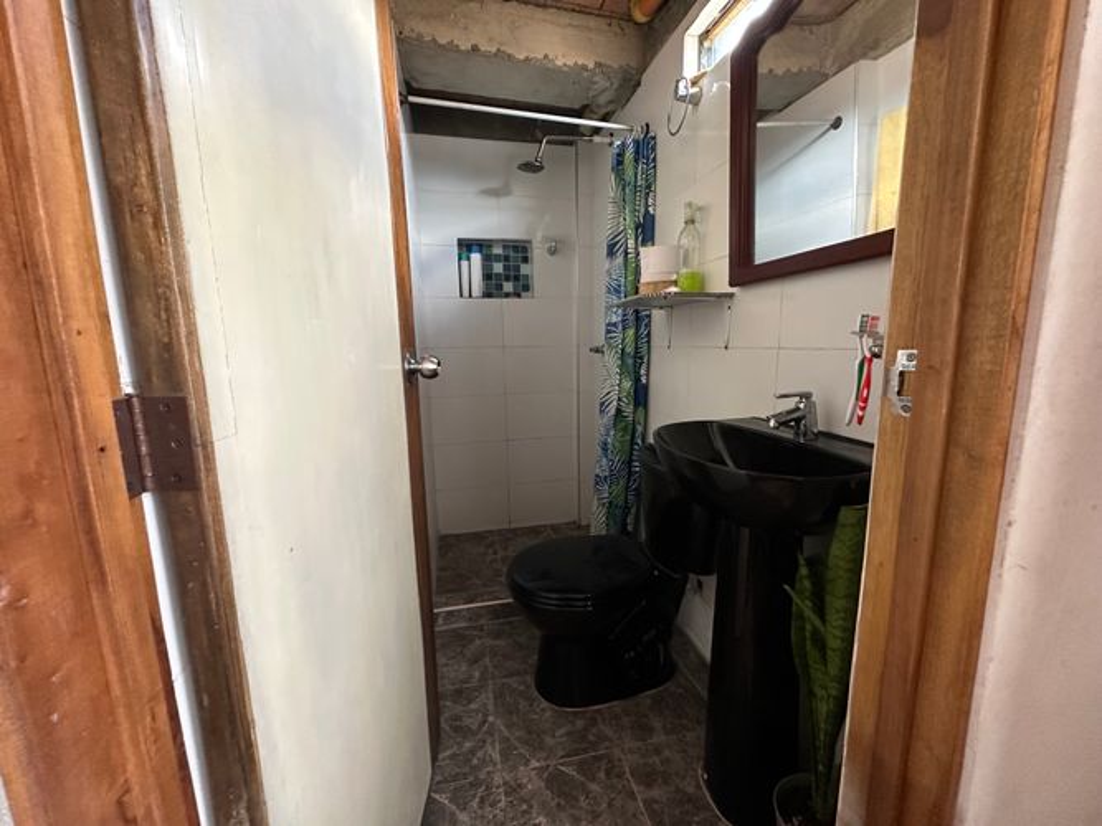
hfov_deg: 102.1
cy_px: 413
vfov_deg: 85.7
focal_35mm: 14
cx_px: 551
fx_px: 446
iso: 500
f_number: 2.2
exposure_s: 1/60
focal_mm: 2.22
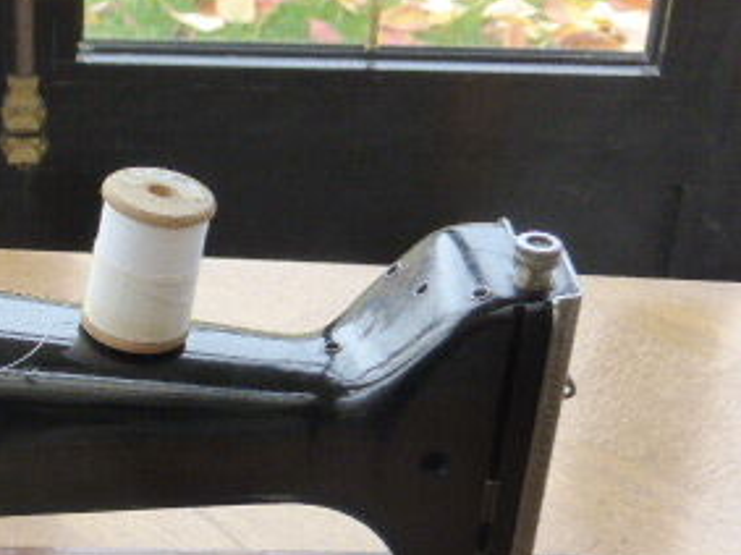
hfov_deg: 17.1
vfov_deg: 13.1
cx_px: -94
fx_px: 2375
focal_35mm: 111
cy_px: 610
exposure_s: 1/80
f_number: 4.2
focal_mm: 8.5
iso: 500
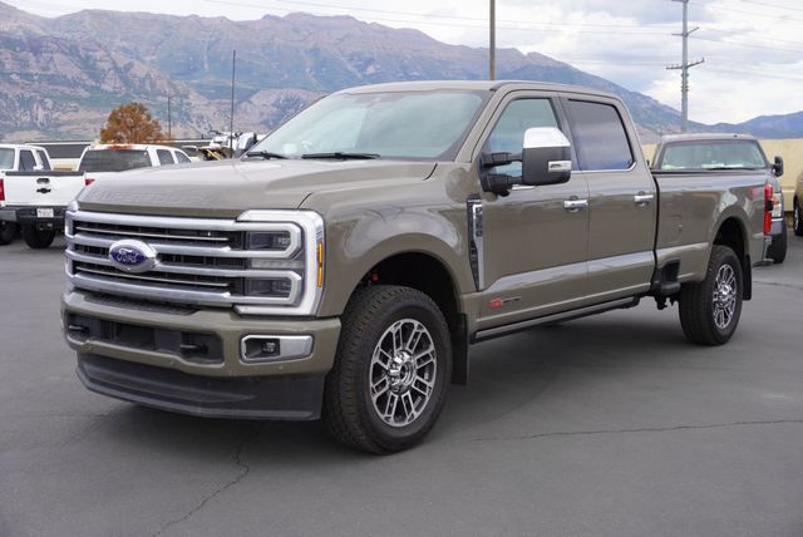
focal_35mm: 45
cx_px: 402
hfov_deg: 43.6
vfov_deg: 29.9
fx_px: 1005
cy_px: 268
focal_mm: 30
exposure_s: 1/100
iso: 100
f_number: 7.1
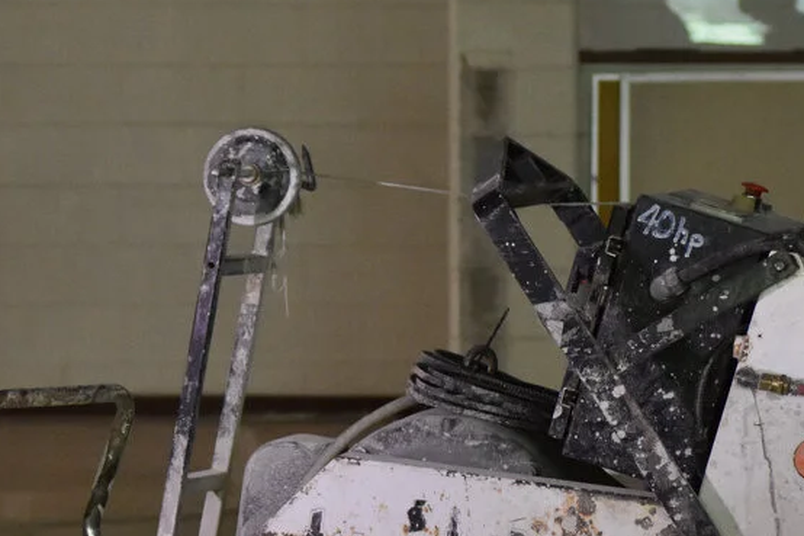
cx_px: 462
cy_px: 415
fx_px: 6966
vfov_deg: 4.4
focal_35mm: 312
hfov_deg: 6.6
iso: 2000
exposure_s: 1/60
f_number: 4.2
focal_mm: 72
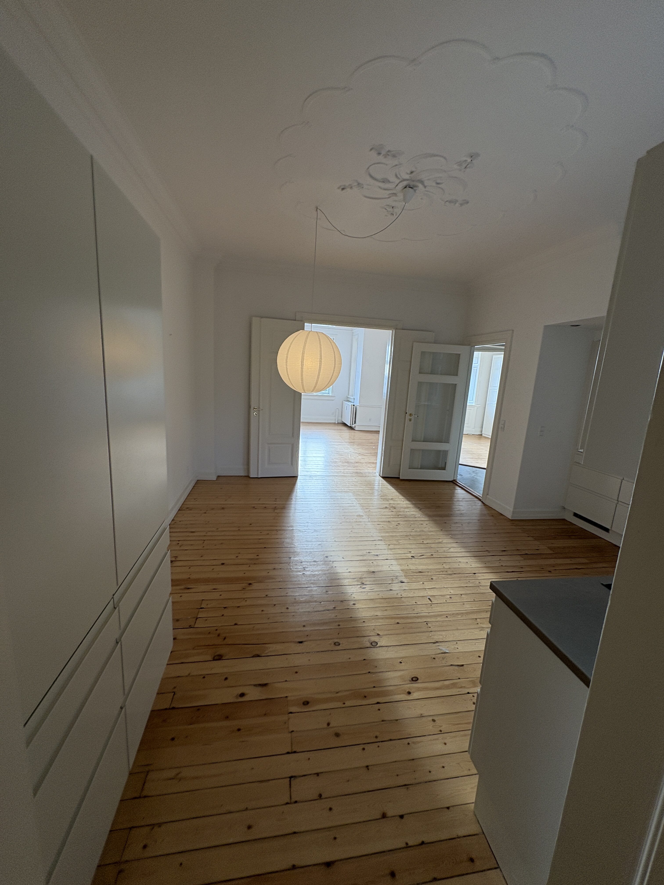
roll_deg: -6.1
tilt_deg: -11.1
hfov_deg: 85.7
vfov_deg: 102.1
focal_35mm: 14
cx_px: 332
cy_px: 442
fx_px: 358
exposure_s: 1/127
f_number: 2.2
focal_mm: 2.22
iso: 100
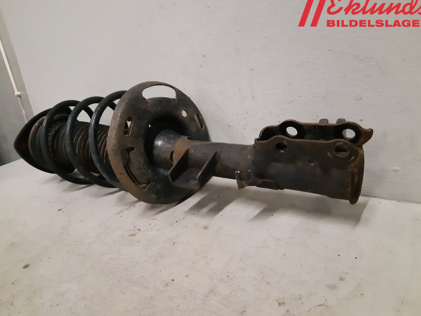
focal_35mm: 27
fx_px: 328
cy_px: 155
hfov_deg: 65.3
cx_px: 210
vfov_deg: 51.4
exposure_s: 1/186
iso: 800
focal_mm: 3.93
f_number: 1.7
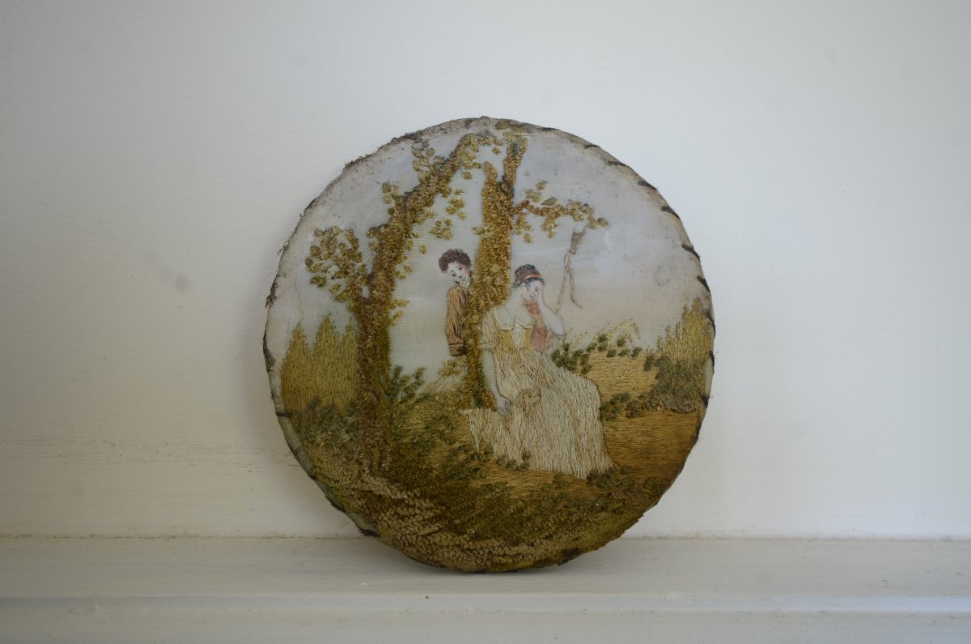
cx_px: 486
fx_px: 808
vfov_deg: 43.4
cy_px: 322
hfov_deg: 62.0
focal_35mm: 30
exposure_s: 1/2.5
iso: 100
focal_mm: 20
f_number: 5.6
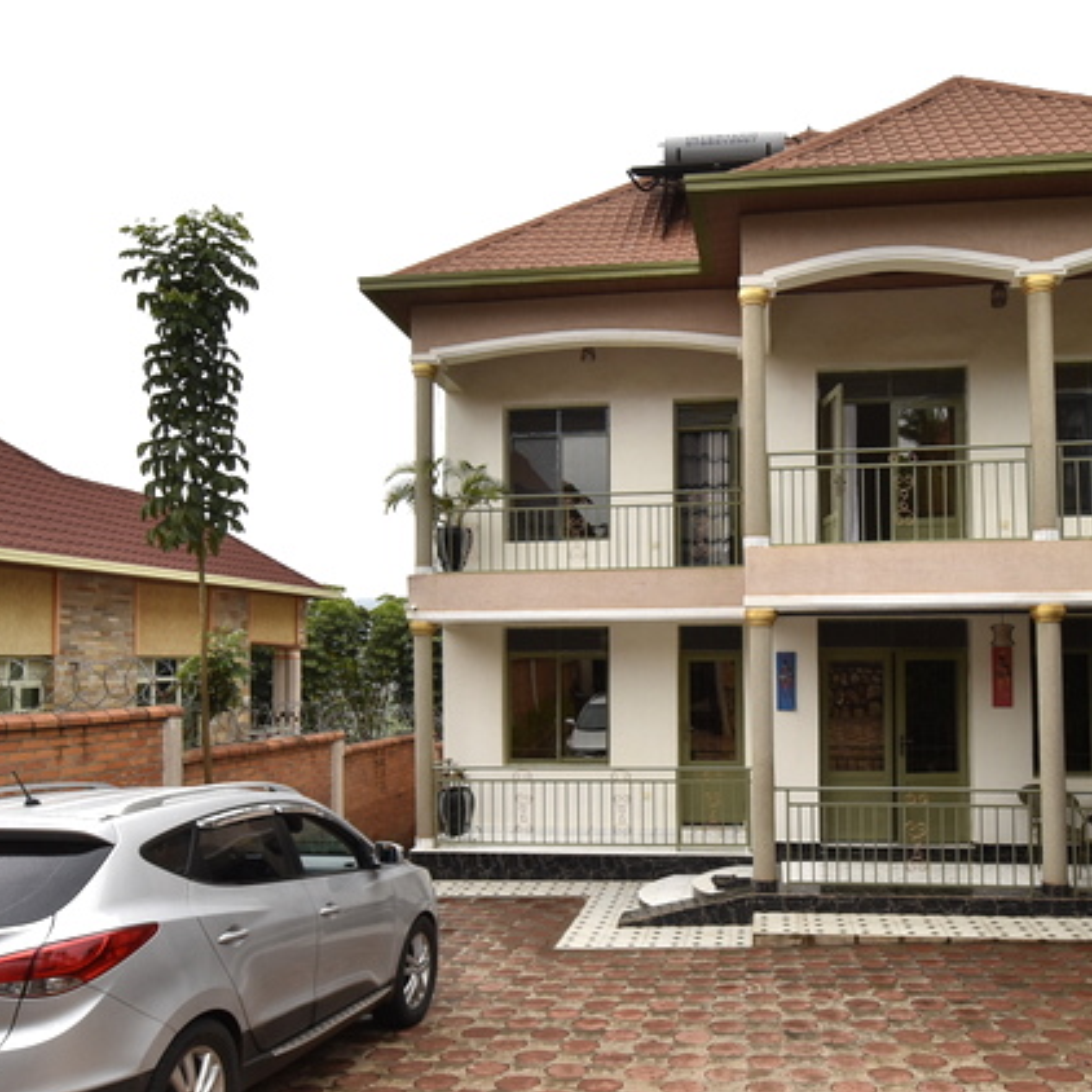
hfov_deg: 60.4
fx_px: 928
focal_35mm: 26
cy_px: 625
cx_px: 662
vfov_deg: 60.7
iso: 200
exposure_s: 1/160
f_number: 8
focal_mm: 10
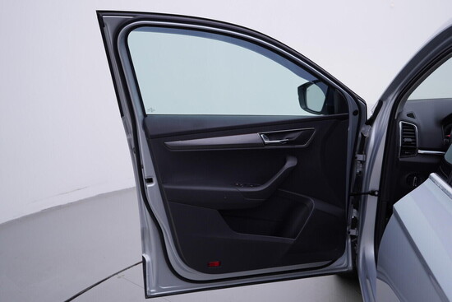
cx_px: 226
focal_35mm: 36
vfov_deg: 36.9
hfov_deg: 53.1
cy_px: 151
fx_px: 452
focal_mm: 24
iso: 125
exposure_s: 1/80
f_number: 4
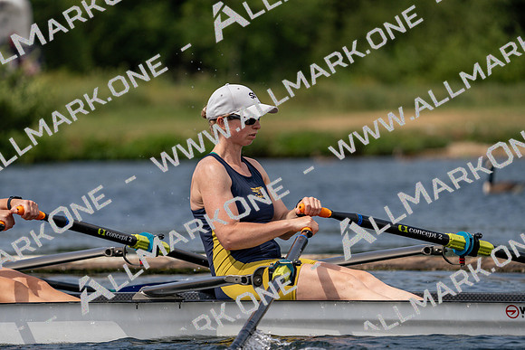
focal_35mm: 371
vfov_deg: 3.7
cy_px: 175
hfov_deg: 5.6
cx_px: 262
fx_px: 5411
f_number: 6.3
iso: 200
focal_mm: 371
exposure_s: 1/1600
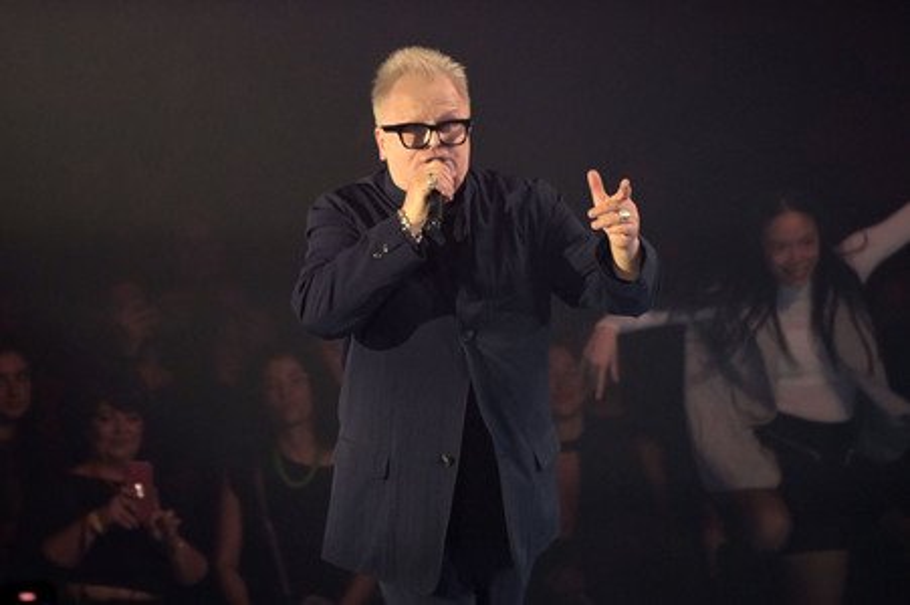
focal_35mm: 300
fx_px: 7578
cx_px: 455
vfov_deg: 4.6
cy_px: 302
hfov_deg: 6.9
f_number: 5.6
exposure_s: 1/320
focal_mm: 300
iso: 8000
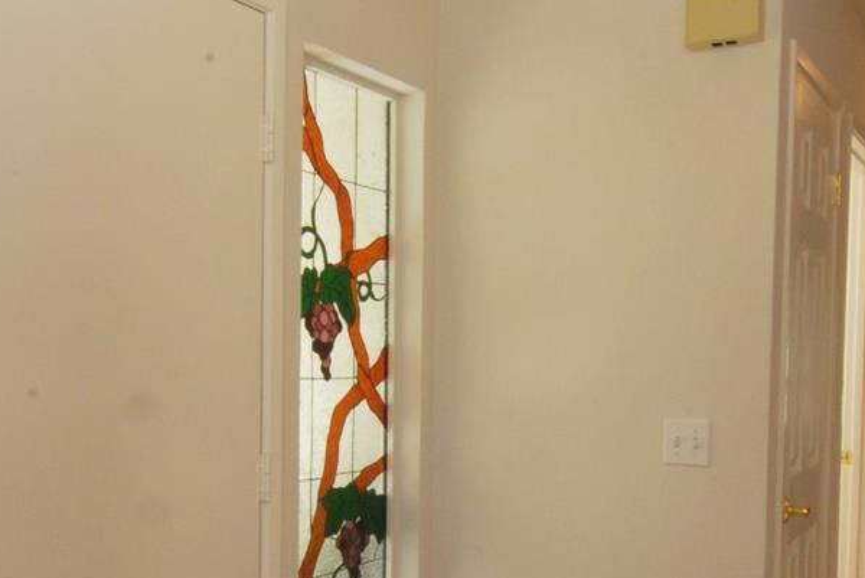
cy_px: 435
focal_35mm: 41
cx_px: 483
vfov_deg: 31.9
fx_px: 992
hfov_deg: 47.0
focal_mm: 11
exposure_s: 1/6
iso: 400
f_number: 22
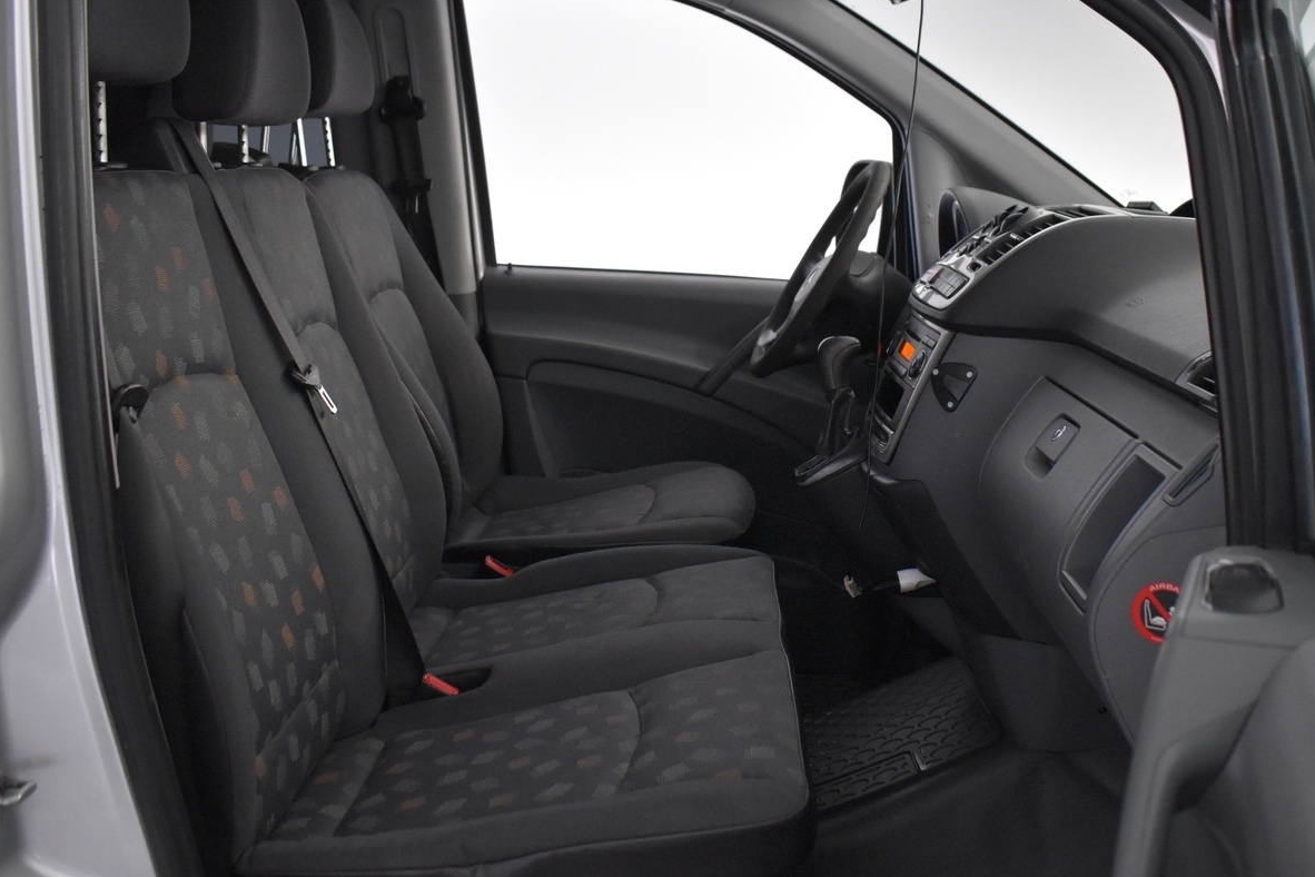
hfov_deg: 51.7
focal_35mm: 37
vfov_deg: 35.9
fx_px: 1351
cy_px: 433
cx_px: 754
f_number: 3.5
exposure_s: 1/60
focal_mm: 18
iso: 2800
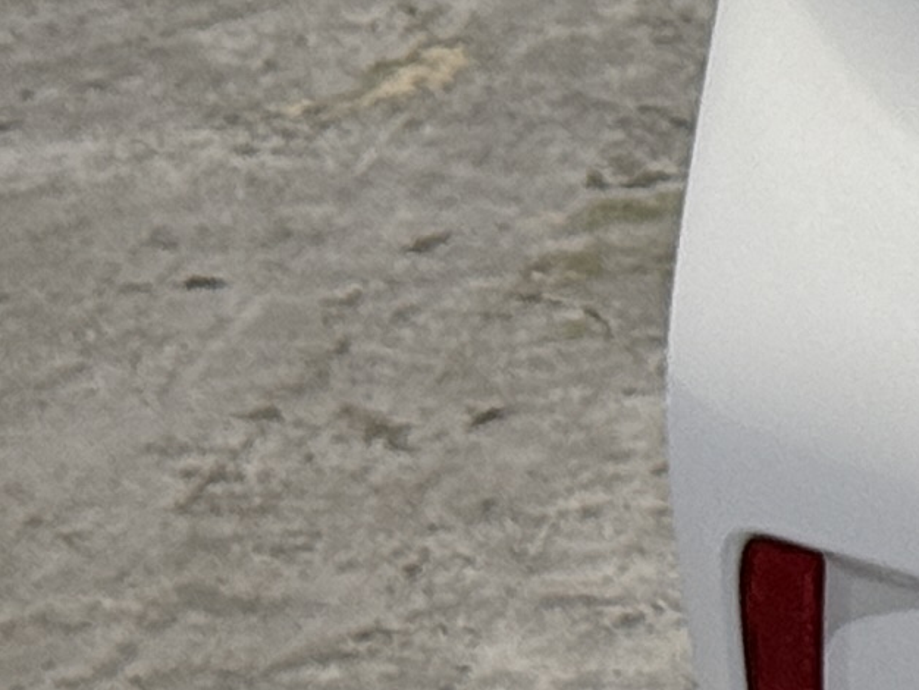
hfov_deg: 6.0
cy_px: -376
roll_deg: +0.1
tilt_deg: -12.3
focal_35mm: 309
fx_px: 8207
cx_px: 2723
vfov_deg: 4.8
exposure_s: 1/60
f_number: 1.78
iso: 64
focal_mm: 6.76
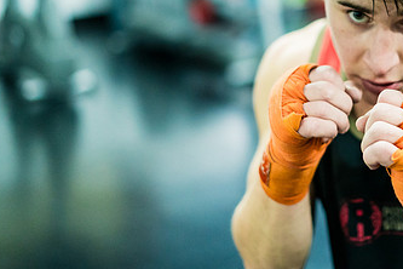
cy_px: 48
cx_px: 323
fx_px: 974
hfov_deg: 23.0
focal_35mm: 87
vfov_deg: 15.6
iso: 4000
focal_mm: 50
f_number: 1.8
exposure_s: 1/500
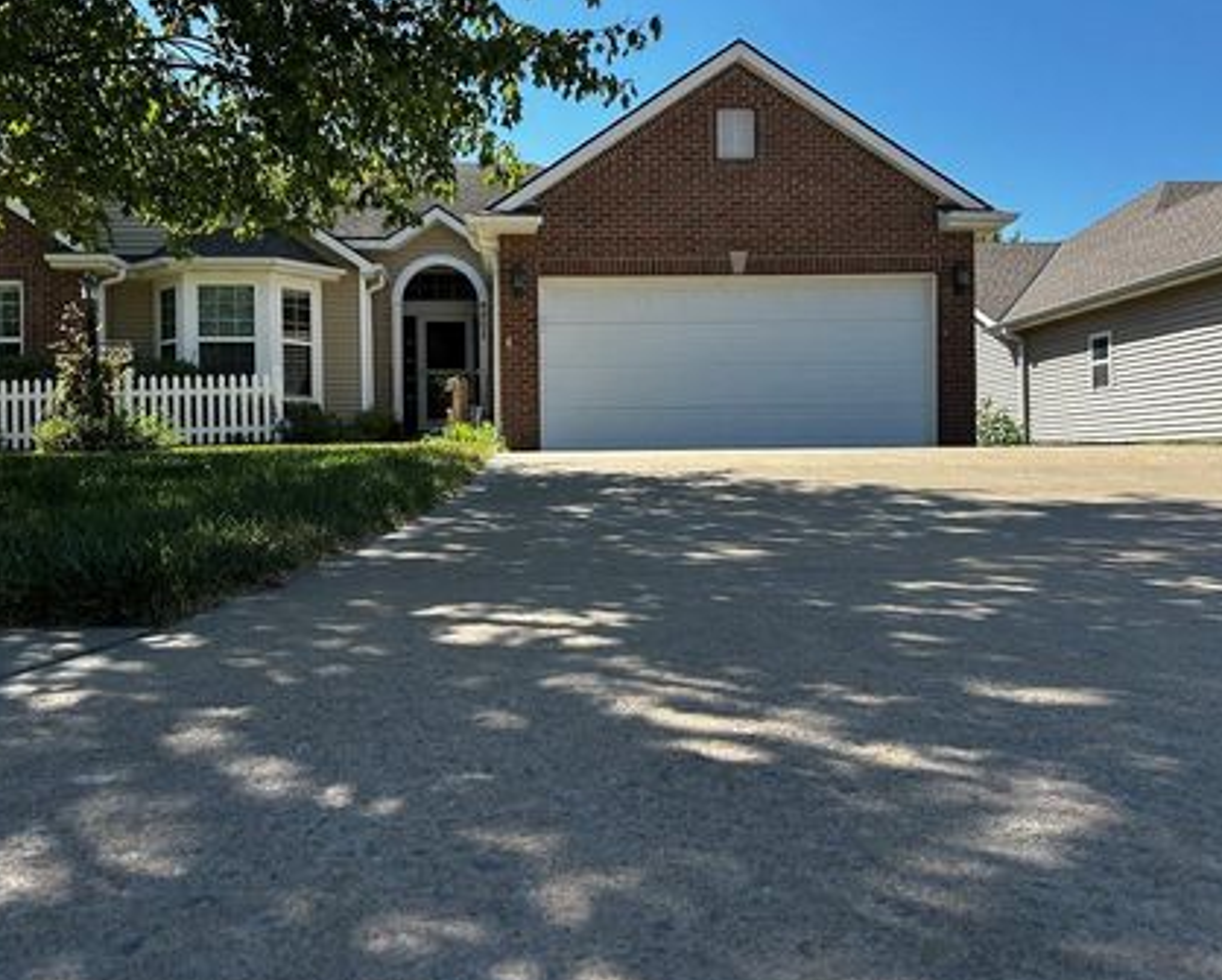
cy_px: 449
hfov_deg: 62.1
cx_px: 576
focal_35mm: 28
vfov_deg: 51.5
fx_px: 1013
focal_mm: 6.86
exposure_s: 1/1988
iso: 80
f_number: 1.78
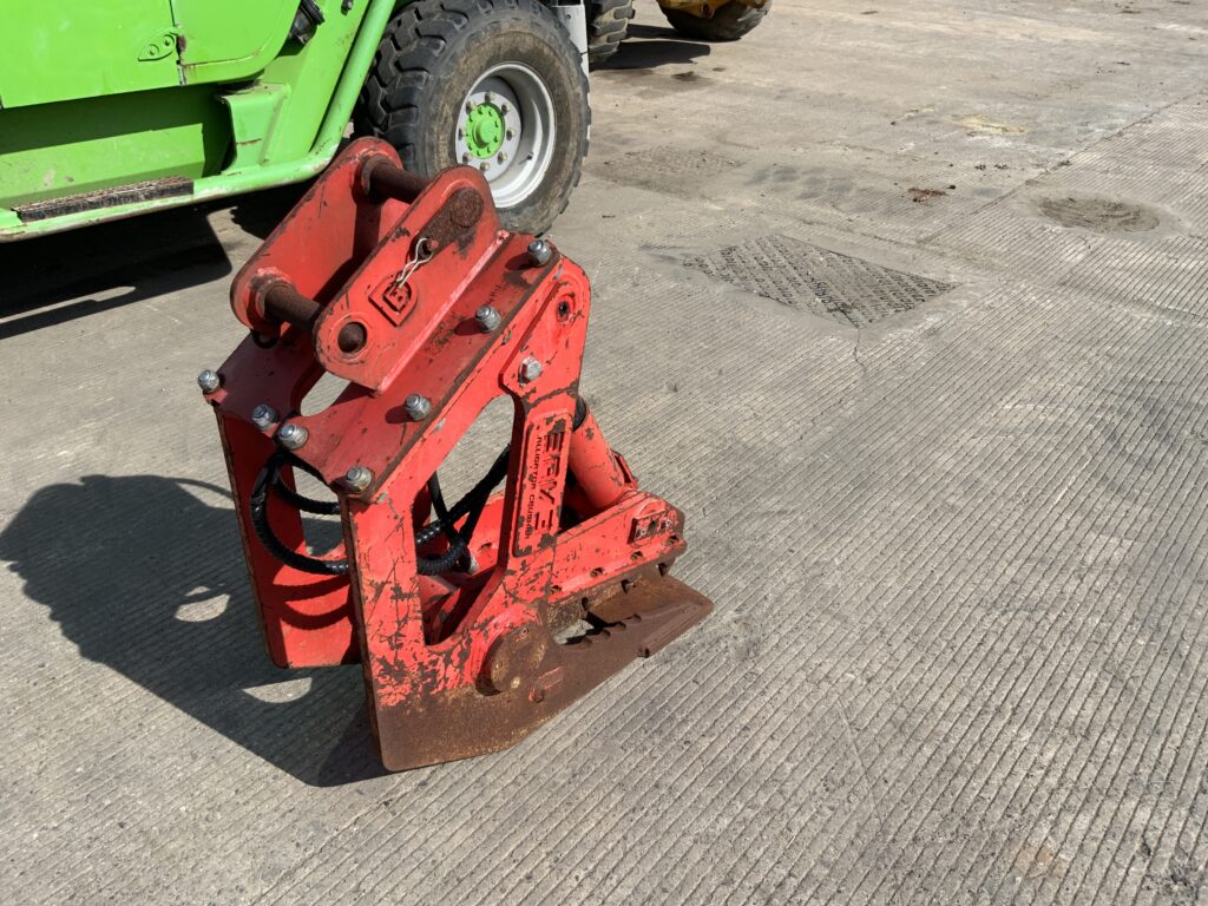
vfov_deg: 48.2
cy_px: 453
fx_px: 1012
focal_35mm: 29
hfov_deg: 61.7
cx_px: 604
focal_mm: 3
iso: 16
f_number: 1.8
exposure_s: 1/1490
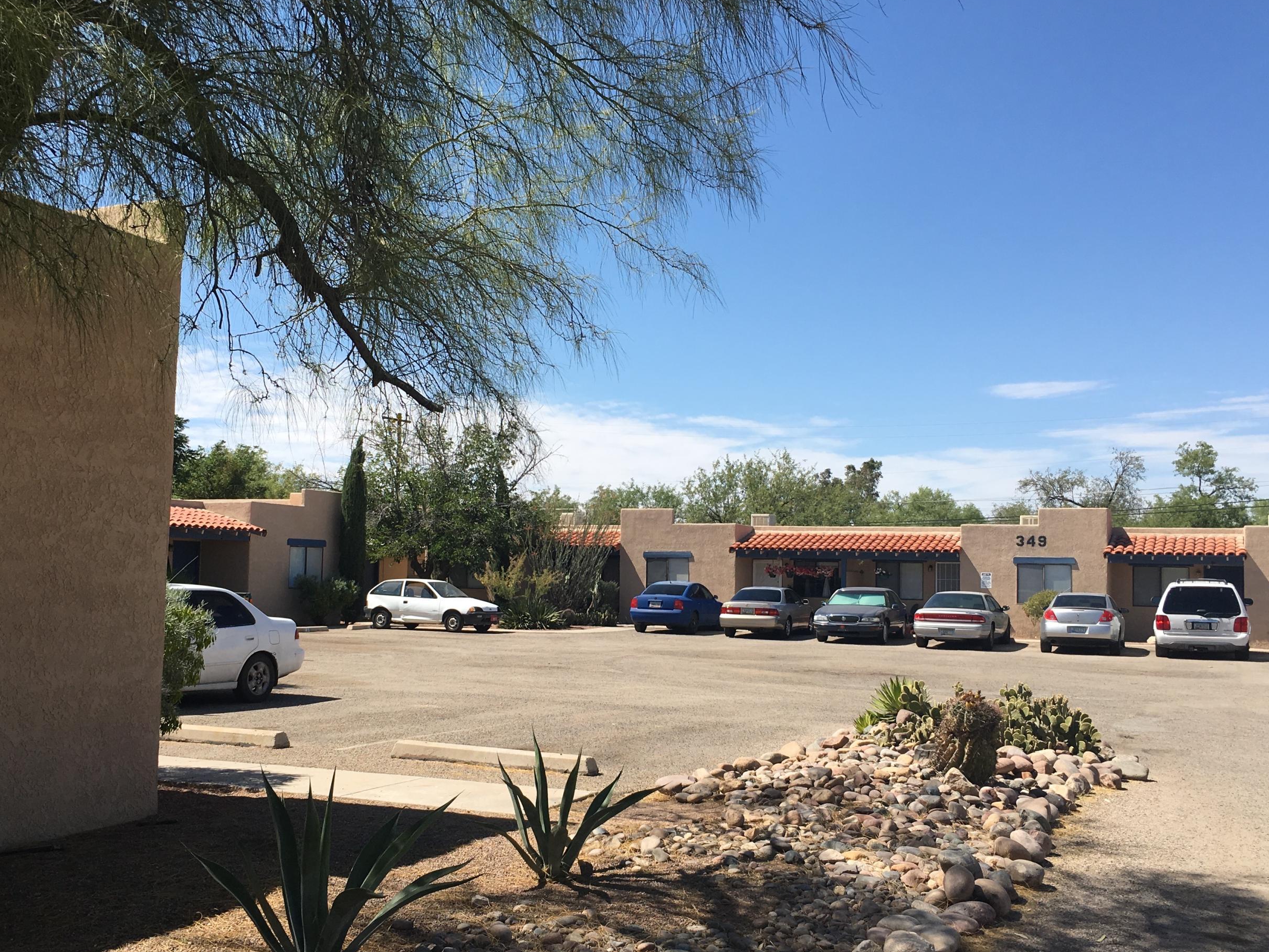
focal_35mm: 36
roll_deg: -0.1
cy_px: 507
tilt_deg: +2.3
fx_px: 1320
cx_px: 627
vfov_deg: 39.6
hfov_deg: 51.4
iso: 25
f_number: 2.2
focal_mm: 4.15
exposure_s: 1/1451
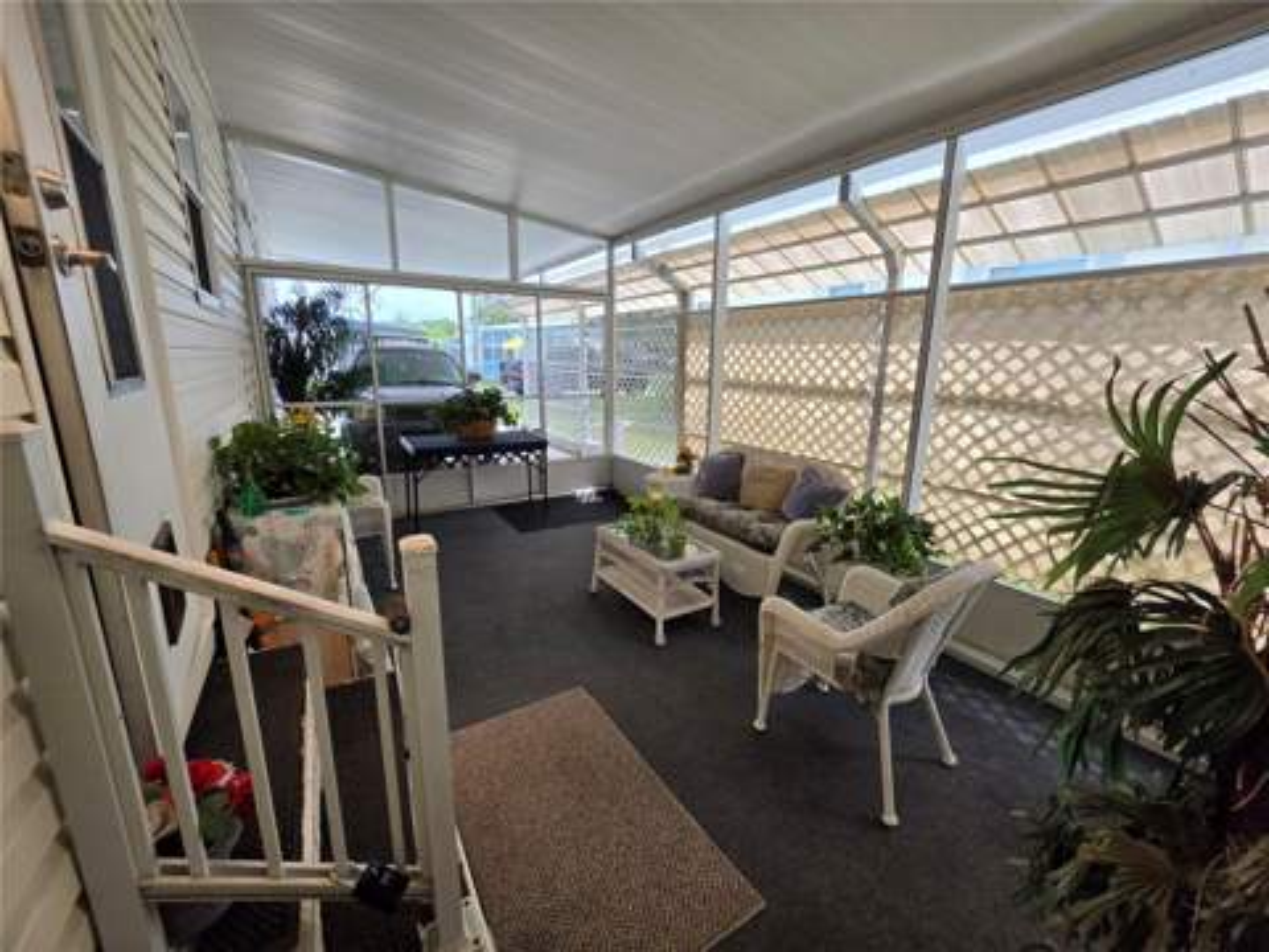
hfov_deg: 106.2
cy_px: 476
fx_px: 477
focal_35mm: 13
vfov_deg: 89.9
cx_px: 634
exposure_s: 1/291
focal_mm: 2.2
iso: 32
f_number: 1.9
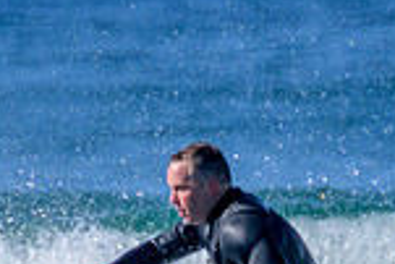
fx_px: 45951
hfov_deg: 0.5
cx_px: 156
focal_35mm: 4184
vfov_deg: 0.3
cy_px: 445
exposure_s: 1/800
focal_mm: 800
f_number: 11
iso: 360
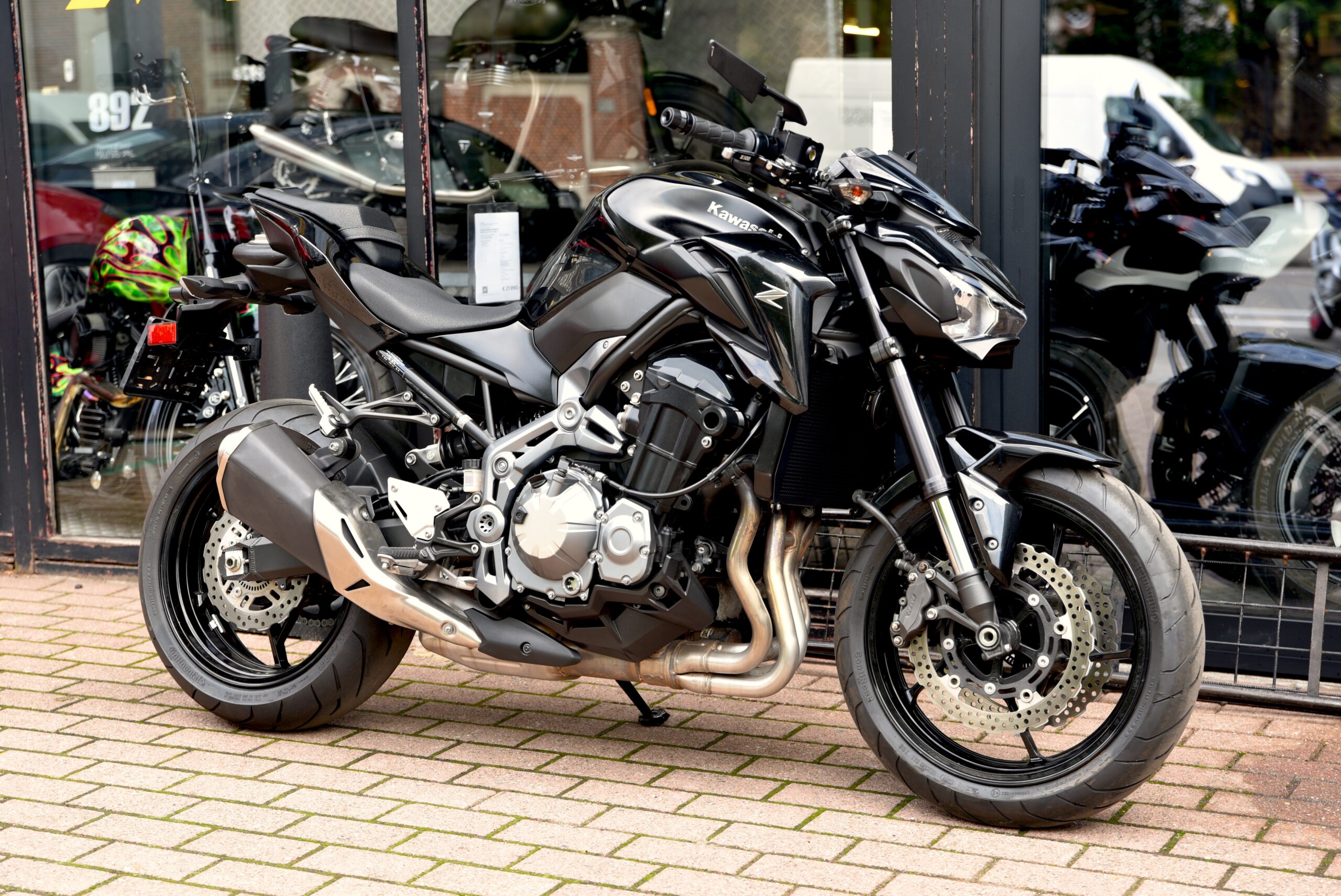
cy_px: 448
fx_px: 2236
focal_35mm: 60
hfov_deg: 33.4
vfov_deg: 22.6
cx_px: 670
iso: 100
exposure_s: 1/60
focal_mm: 60
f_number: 4
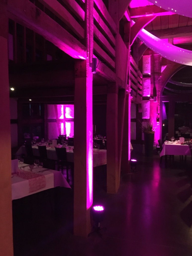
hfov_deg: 48.2
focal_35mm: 29
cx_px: 96
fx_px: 214
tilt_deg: -4.1
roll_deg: -1.0
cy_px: 128
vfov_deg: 61.6
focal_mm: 4.15
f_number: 2.2
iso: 320
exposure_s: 1/17
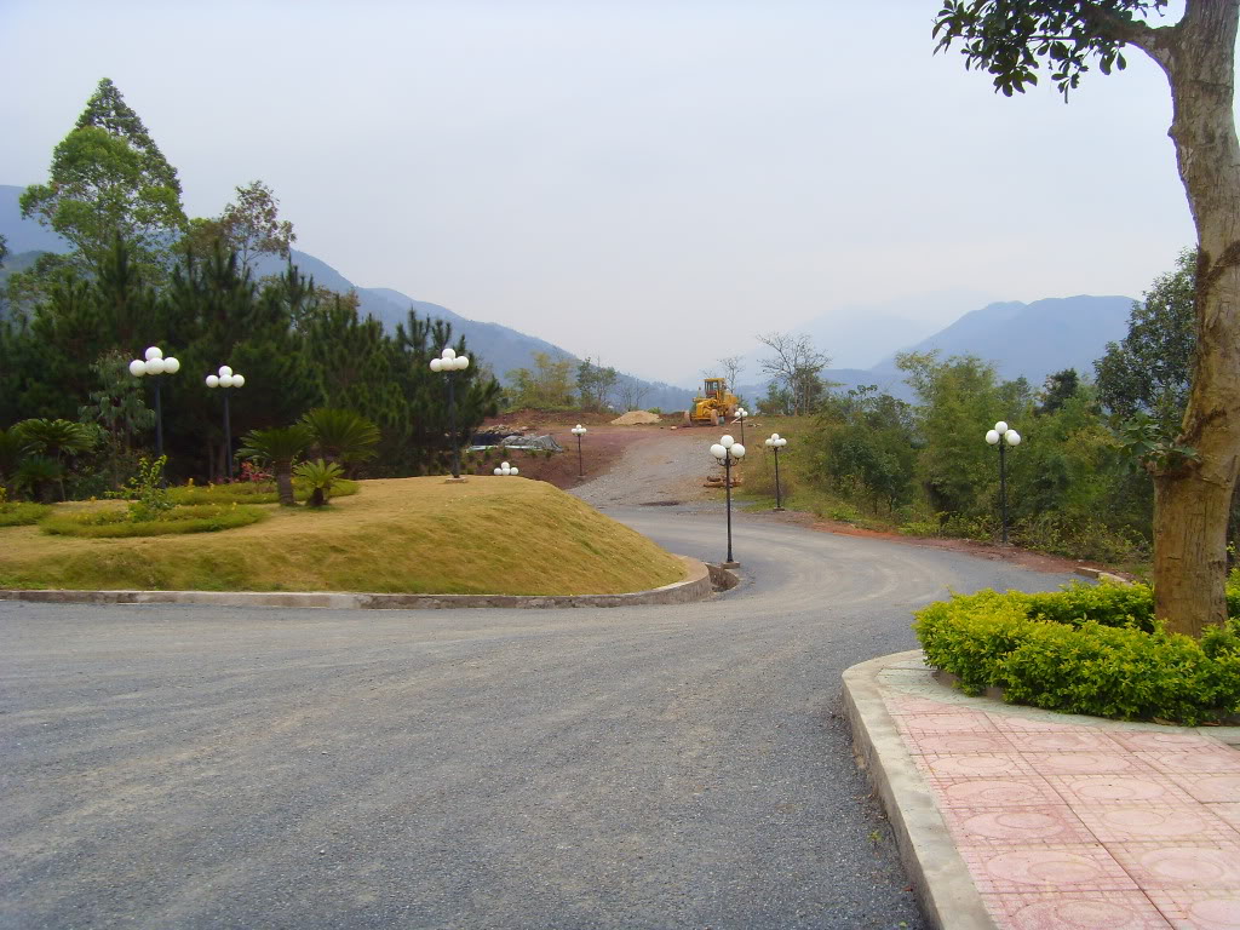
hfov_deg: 47.9
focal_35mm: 39
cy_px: 465
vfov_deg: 36.8
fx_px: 1397
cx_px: 620
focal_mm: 6.6
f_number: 3.5
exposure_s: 1/250
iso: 80
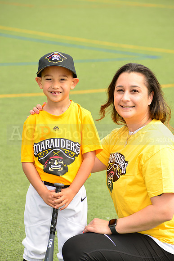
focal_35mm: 185
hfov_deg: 7.4
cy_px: 130
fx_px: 1340
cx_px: 87
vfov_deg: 11.1
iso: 200
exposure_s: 1/250
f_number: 9
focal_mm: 185
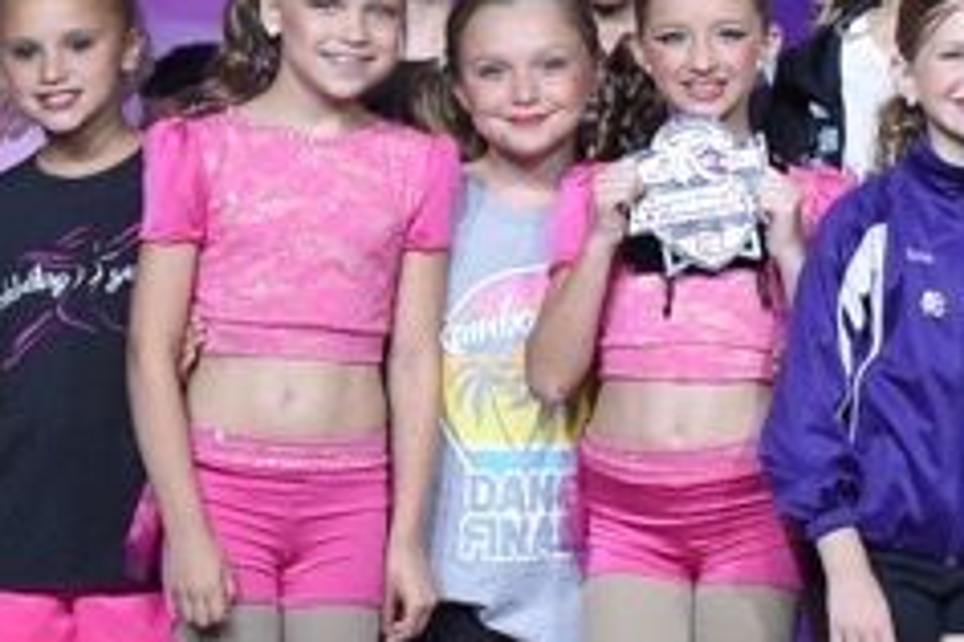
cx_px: 2205
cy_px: -386
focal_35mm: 648
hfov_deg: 3.2
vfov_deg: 2.1
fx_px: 17351
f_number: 3.5
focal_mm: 120
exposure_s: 1/640
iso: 4000
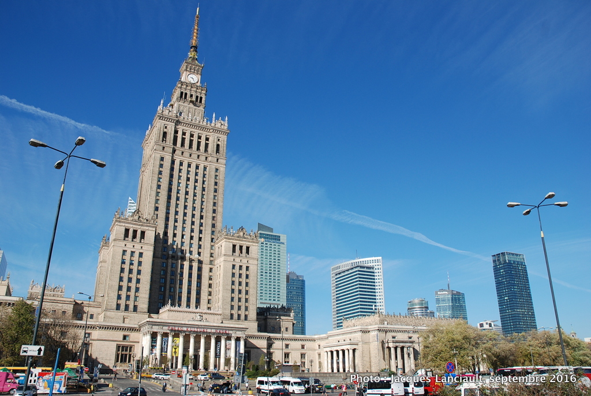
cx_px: 296
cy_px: 198
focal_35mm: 27
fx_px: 444
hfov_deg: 67.3
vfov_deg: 48.1
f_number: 8
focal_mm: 18
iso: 100
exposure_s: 1/250
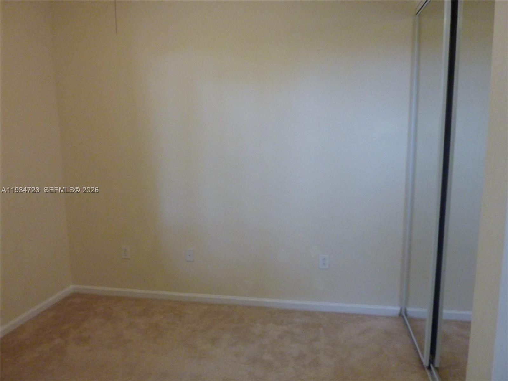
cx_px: 254
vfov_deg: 54.9
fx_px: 367
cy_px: 190
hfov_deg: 69.4
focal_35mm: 25
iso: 400
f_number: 3.3
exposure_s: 1/30
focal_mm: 4.1
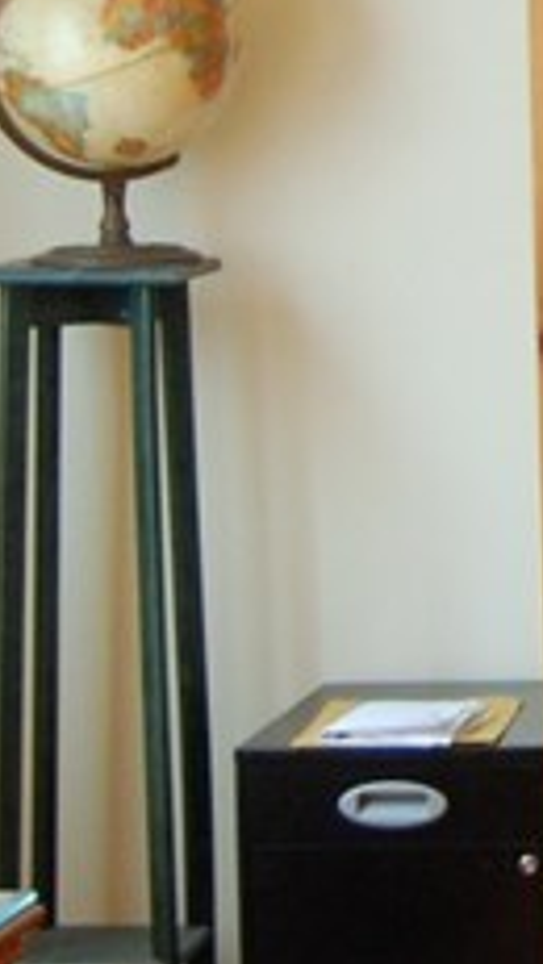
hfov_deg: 6.5
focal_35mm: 177
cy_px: 33
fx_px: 4529
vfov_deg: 12.0
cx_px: 1289
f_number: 4
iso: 800
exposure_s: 1/13
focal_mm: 24
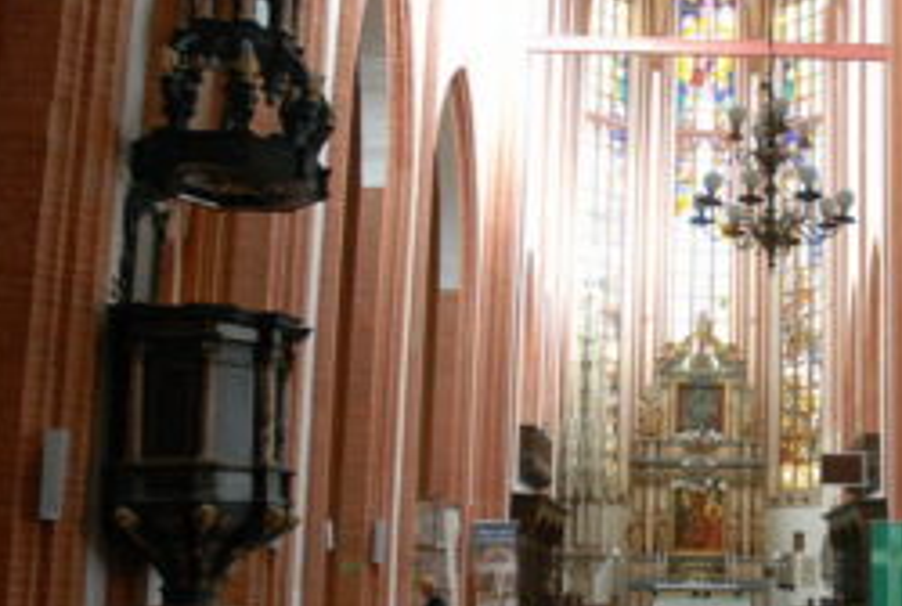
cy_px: 388
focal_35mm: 54
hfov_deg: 35.3
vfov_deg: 25.1
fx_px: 1356
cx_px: 758
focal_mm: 18
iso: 640
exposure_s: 1/100
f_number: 5
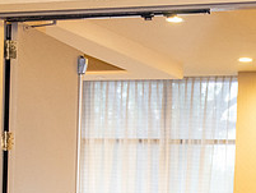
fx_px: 1058
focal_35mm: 143
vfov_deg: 9.9
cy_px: 324
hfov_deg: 13.6
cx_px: 241
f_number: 2.8
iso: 1600
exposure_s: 1/80
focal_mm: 31
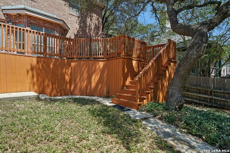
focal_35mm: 19
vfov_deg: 64.6
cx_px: 115
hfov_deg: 86.9
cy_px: 76
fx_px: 121
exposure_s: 1/80
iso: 200
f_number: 8
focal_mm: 19
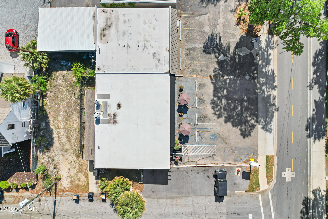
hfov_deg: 78.6
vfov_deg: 57.2
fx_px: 200
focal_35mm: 22
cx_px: 164
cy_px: 110
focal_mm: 8.38
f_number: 2.8
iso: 100
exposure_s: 1/1600
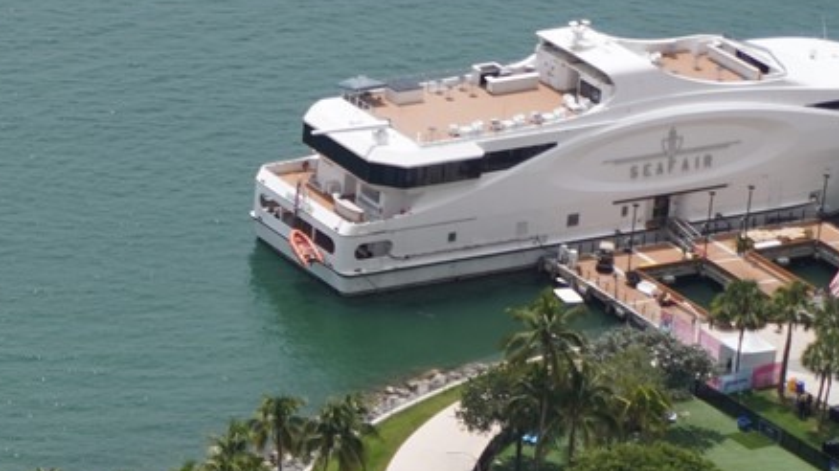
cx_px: -763
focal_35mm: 213
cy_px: 171
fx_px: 4738
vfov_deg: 5.7
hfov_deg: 9.5
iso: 100
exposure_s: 1/800
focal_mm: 35
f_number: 5.6
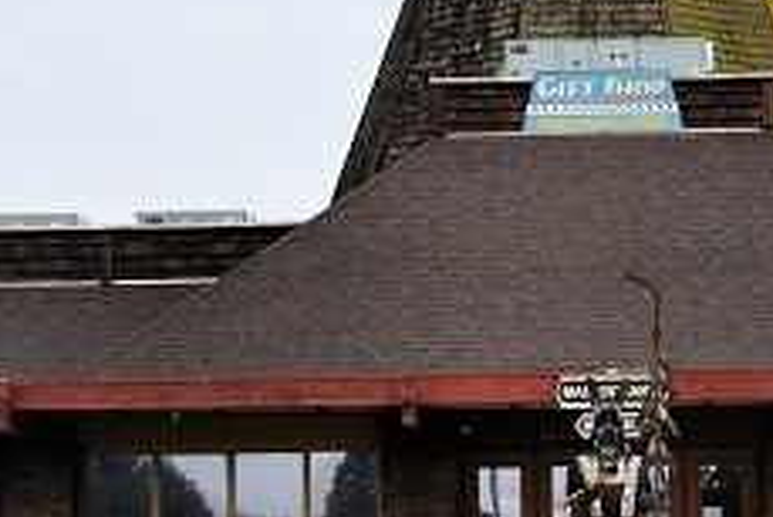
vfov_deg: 10.5
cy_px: 191
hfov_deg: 15.6
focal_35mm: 131
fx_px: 2815
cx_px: 570
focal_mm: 40
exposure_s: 1/250
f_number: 8
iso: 400
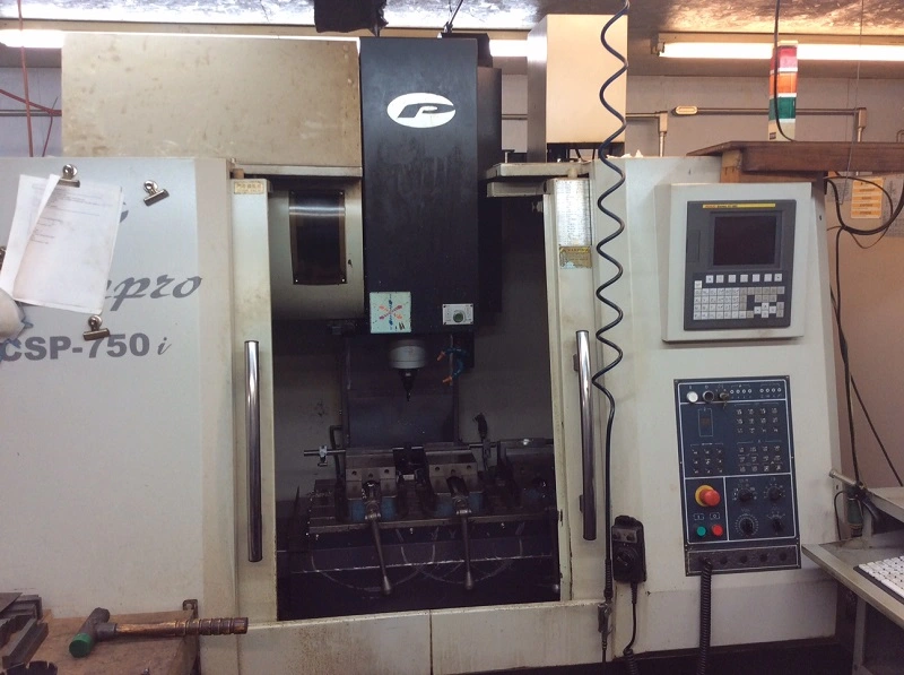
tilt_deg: -9.3
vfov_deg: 44.0
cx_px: 452
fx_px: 834
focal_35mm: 32
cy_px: 338
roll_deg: +1.7
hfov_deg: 56.9
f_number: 2.4
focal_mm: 3.3
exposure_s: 1/30
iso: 40
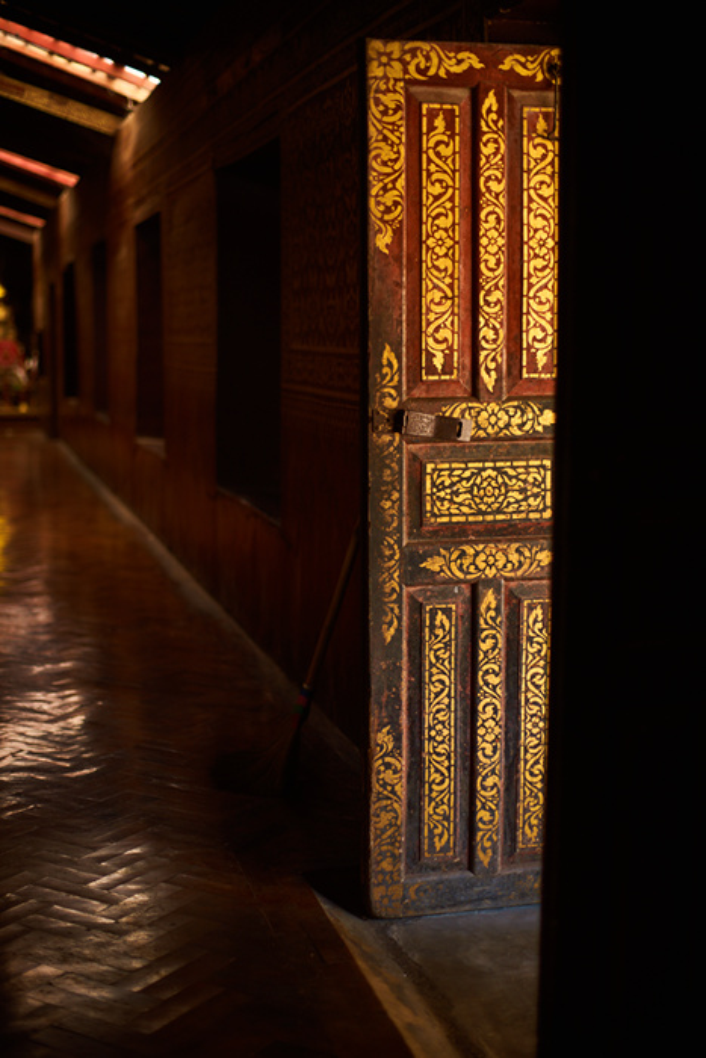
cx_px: 353
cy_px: 529
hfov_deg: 27.0
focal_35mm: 50
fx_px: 1470
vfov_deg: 39.6
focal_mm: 50
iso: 200
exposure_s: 1/90
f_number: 2
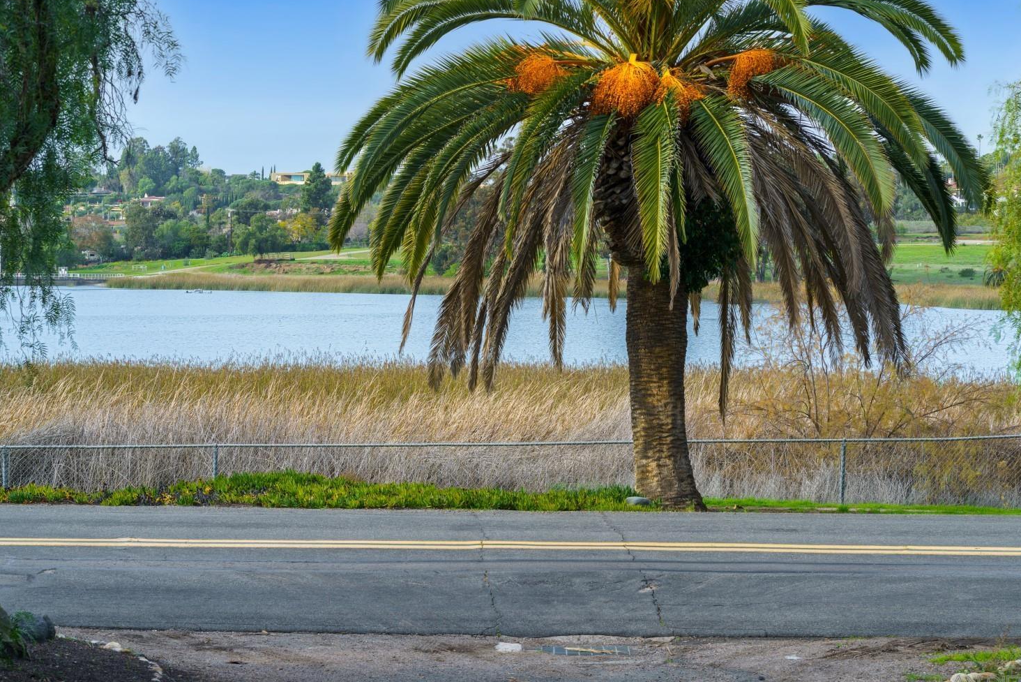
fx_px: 2667
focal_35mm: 94
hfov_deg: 21.7
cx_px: 542
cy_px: 322
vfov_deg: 14.6
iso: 100
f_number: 10
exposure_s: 1/60
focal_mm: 85
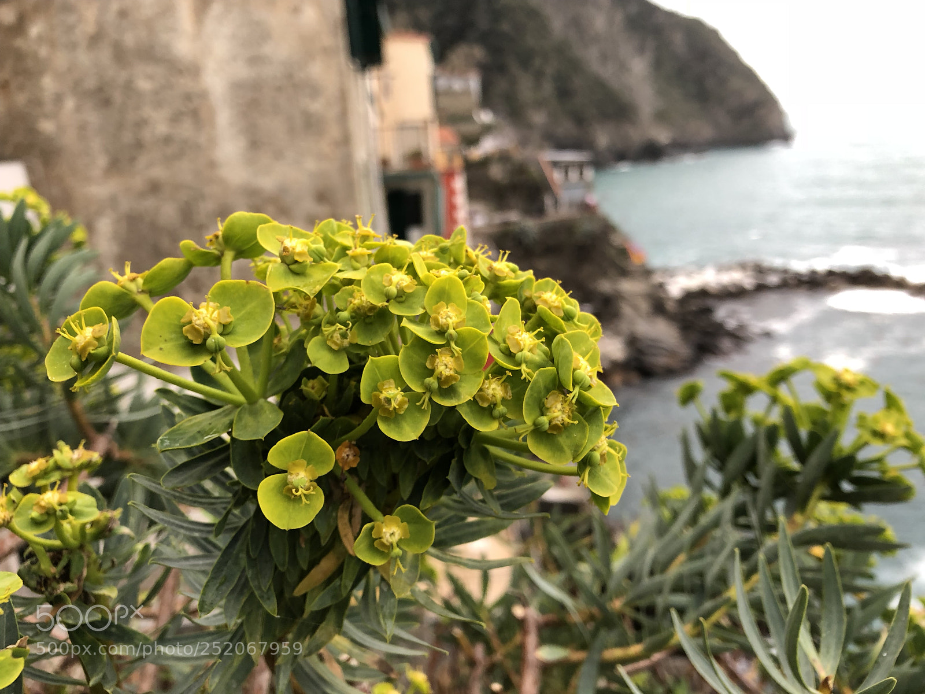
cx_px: 462
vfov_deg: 49.7
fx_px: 748
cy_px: 347
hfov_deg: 63.4
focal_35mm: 28
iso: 40
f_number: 1.8
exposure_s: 1/20
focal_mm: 3.99
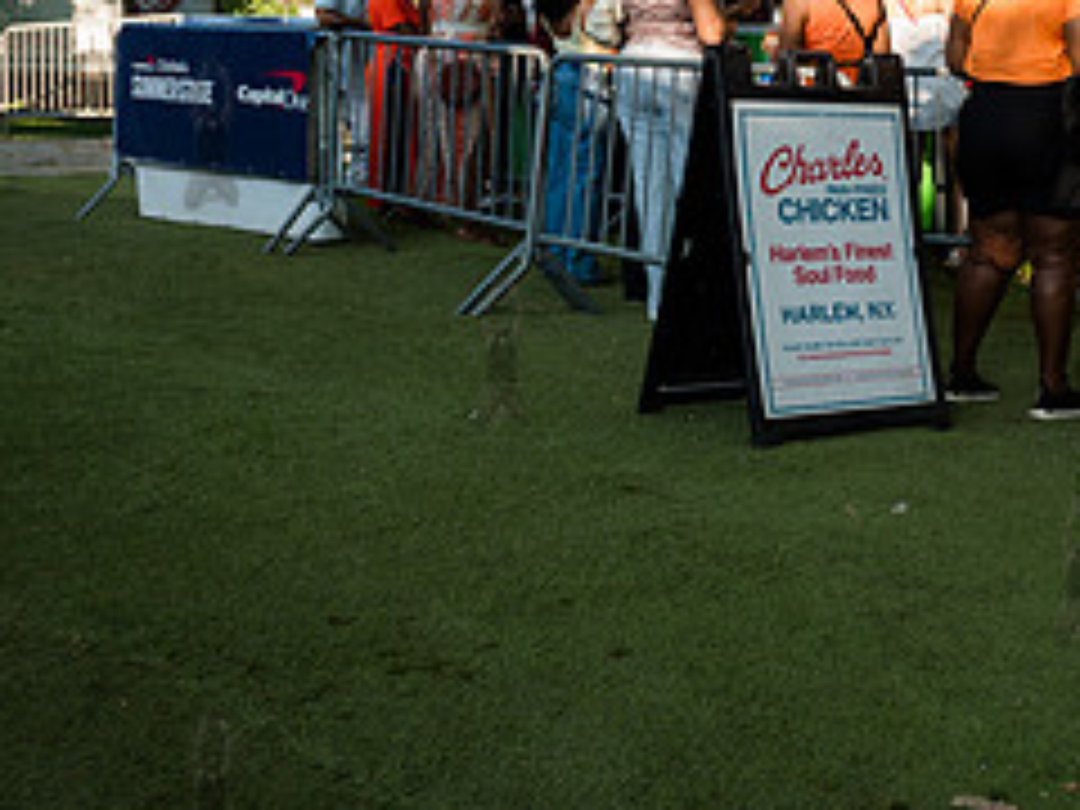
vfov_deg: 23.6
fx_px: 1903
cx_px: 1010
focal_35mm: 61
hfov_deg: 30.1
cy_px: 133
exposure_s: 1/800
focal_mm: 24
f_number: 3.2
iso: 400
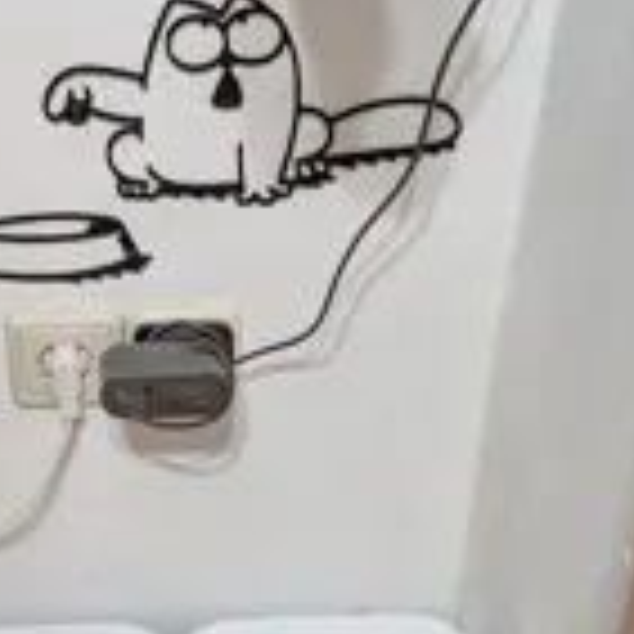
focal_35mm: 80
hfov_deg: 21.5
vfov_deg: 21.6
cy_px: 393
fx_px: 1658
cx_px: 180
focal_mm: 6.9
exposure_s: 1/37
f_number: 1.68
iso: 474
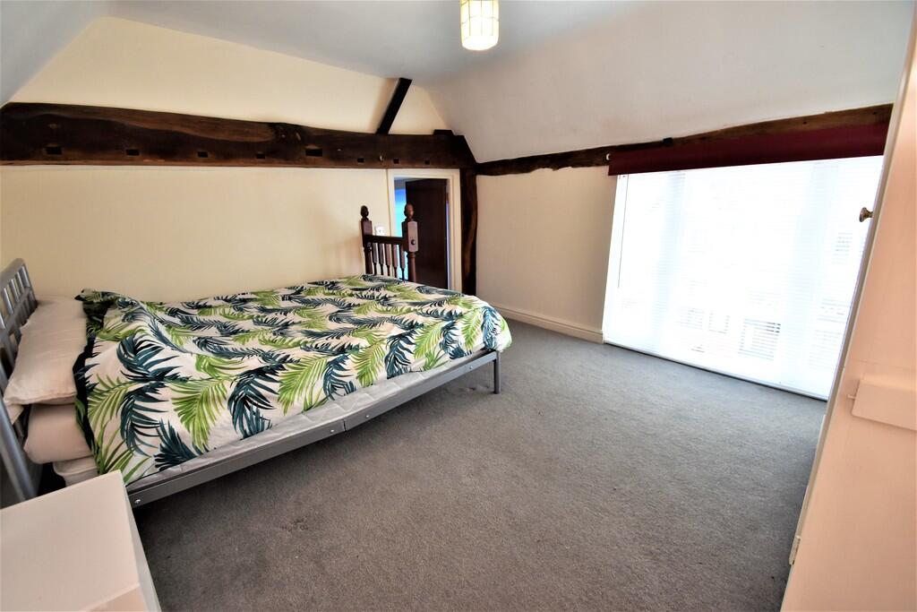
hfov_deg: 100.4
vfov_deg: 77.3
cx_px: 458
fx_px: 382
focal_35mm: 15
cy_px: 306
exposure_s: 1/125
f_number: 5.6
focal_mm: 10
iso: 640
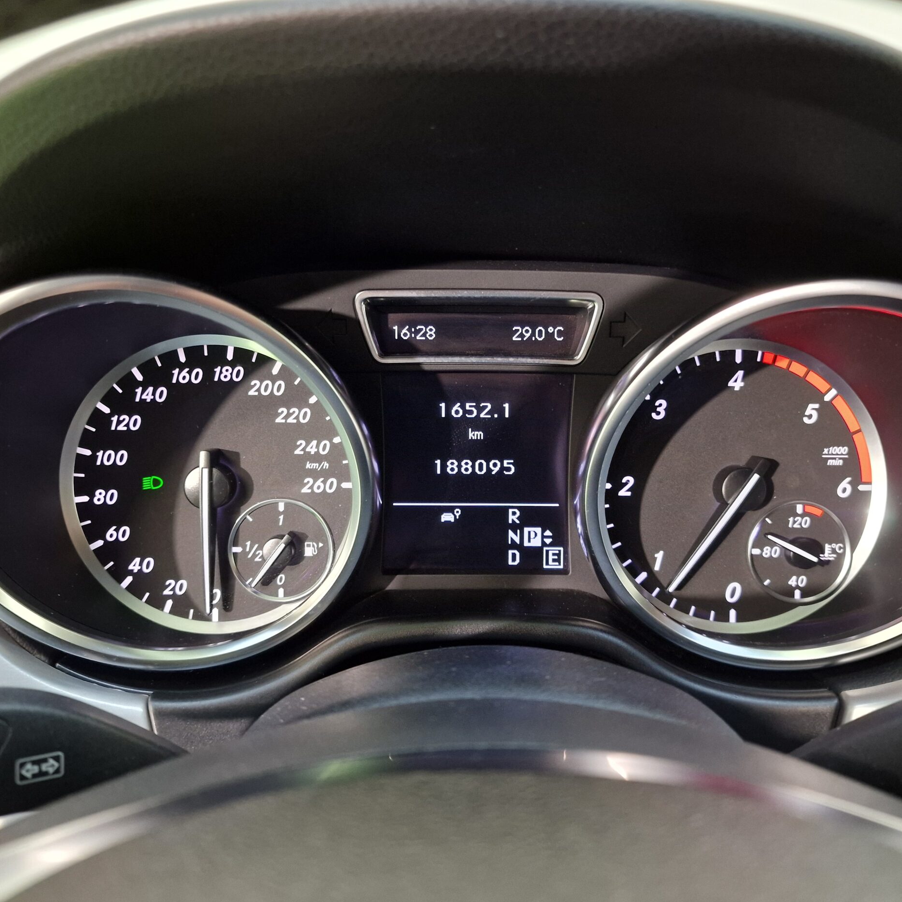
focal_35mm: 28
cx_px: 473
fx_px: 825
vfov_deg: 57.3
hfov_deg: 57.3
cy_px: 458
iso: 500
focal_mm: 6.4
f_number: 1.8
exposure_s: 1/25
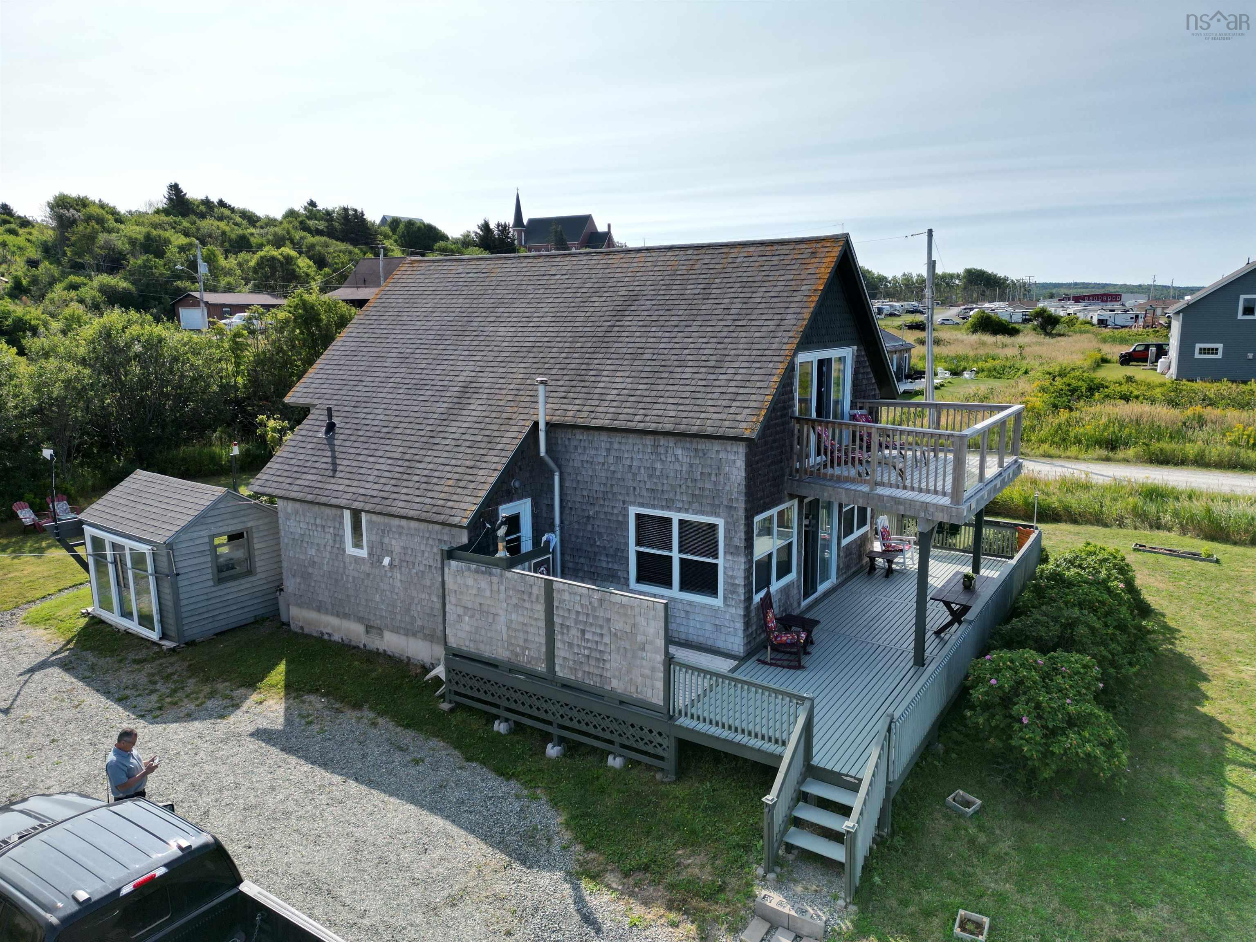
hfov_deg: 71.6
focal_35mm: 24
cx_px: 628
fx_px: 871
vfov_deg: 56.8
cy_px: 471
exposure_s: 1/5000
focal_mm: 6.72
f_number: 1.7
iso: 100
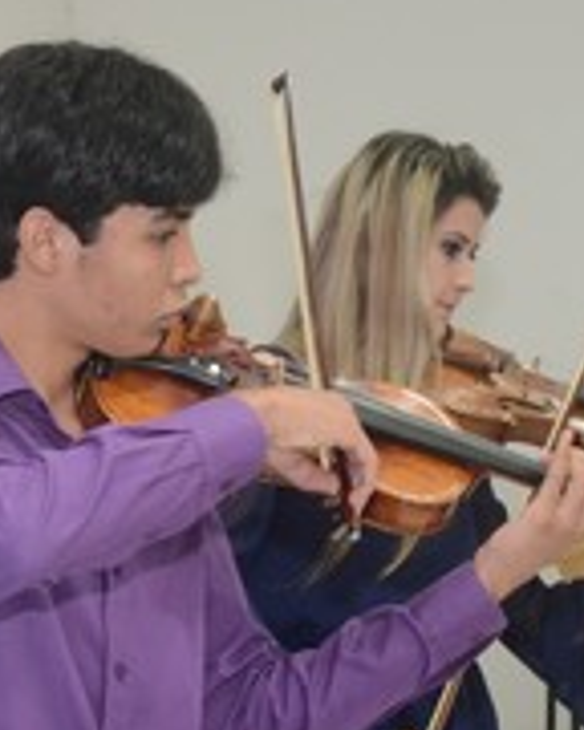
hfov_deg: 10.8
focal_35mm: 141
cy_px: 515
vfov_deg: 13.6
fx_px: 3046
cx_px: -41
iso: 1600
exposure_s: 1/80
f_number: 4.5
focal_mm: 40
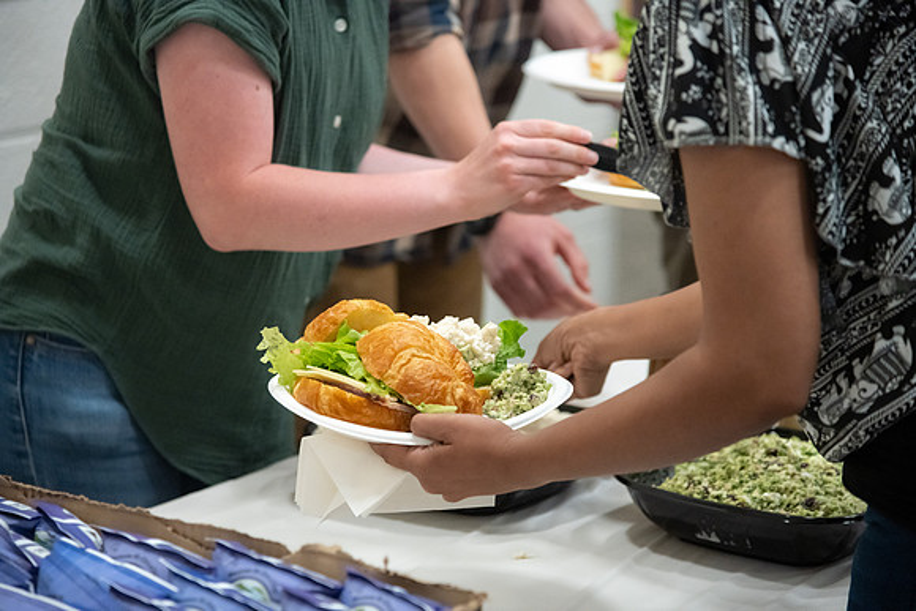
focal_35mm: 120
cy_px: 306
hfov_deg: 17.1
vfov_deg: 11.4
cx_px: 458
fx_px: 3054
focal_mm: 120
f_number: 4
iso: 2500
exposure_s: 1/250
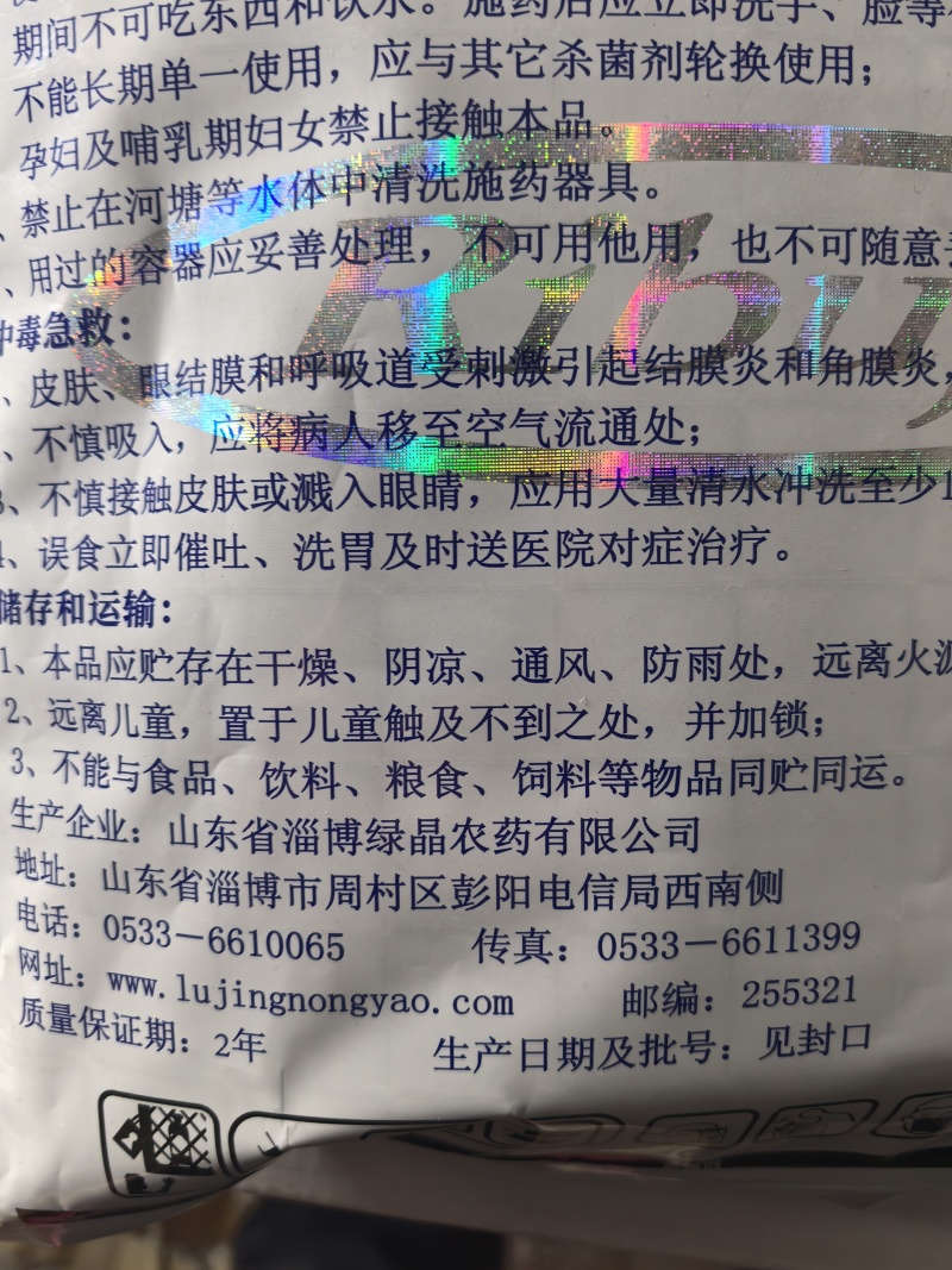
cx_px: 476
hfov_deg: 51.3
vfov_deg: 65.3
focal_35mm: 27
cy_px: 635
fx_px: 990
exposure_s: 1/33.3
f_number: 2
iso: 400
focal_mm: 6.98
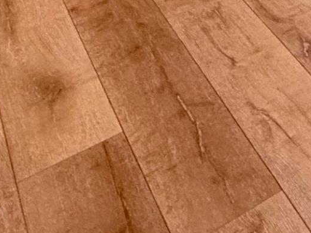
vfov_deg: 12.2
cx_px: 600
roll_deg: +0.4
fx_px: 701
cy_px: -408
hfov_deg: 18.1
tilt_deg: +0.8
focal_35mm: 78
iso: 500
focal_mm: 2.22
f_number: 2.2
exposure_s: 1/120
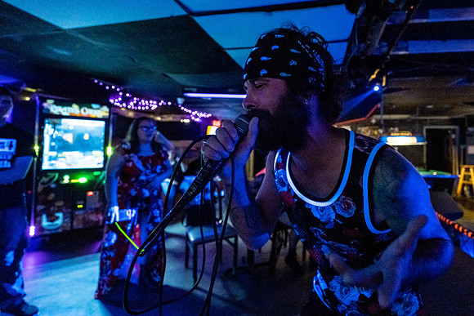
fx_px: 224
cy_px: 133
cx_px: 284
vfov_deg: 70.0
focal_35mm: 17
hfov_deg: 92.0
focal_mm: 14
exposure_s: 1/160
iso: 3200
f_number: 2.8
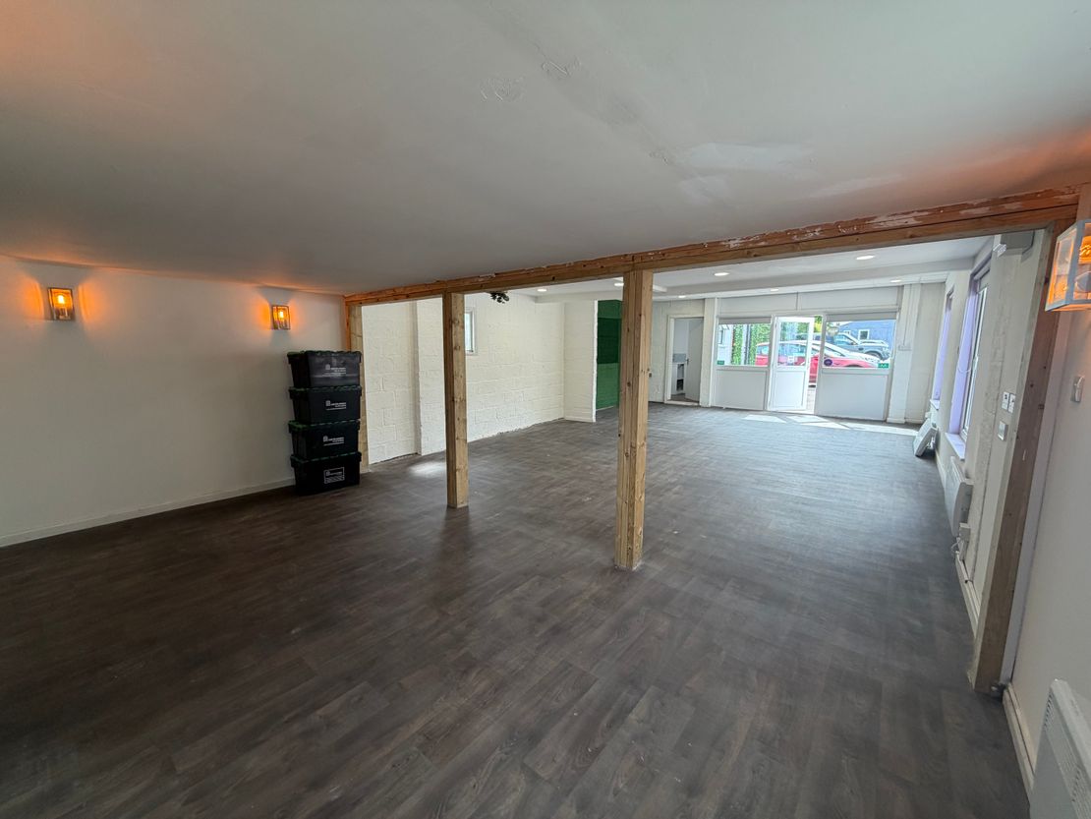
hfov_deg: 102.1
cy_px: 410
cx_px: 546
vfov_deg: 85.7
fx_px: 441
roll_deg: -1.3
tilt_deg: -6.7
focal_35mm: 14
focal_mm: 2.22
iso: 64
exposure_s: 1/100
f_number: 2.2
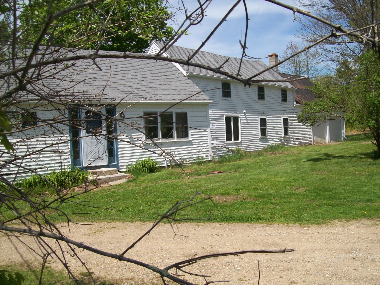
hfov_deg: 51.4
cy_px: 142
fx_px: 395
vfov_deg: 39.6
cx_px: 190
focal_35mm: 36
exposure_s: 1/654
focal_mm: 6
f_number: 4.8
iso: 80
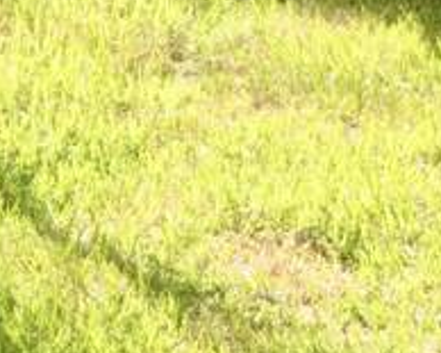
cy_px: -738
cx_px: 548
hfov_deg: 5.4
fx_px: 4682
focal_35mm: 359
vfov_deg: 4.2
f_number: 4.5
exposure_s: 1/160
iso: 100
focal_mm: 30.5
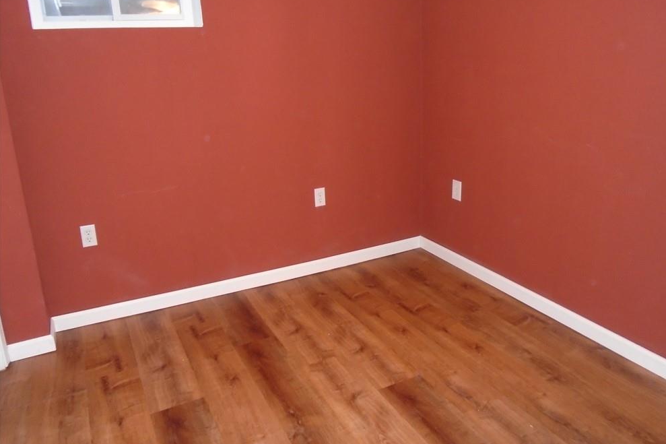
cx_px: 343
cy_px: 195
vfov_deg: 46.3
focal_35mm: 28
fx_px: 518
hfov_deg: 65.5
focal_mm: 4.6
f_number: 3.2
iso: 400
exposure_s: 1/30
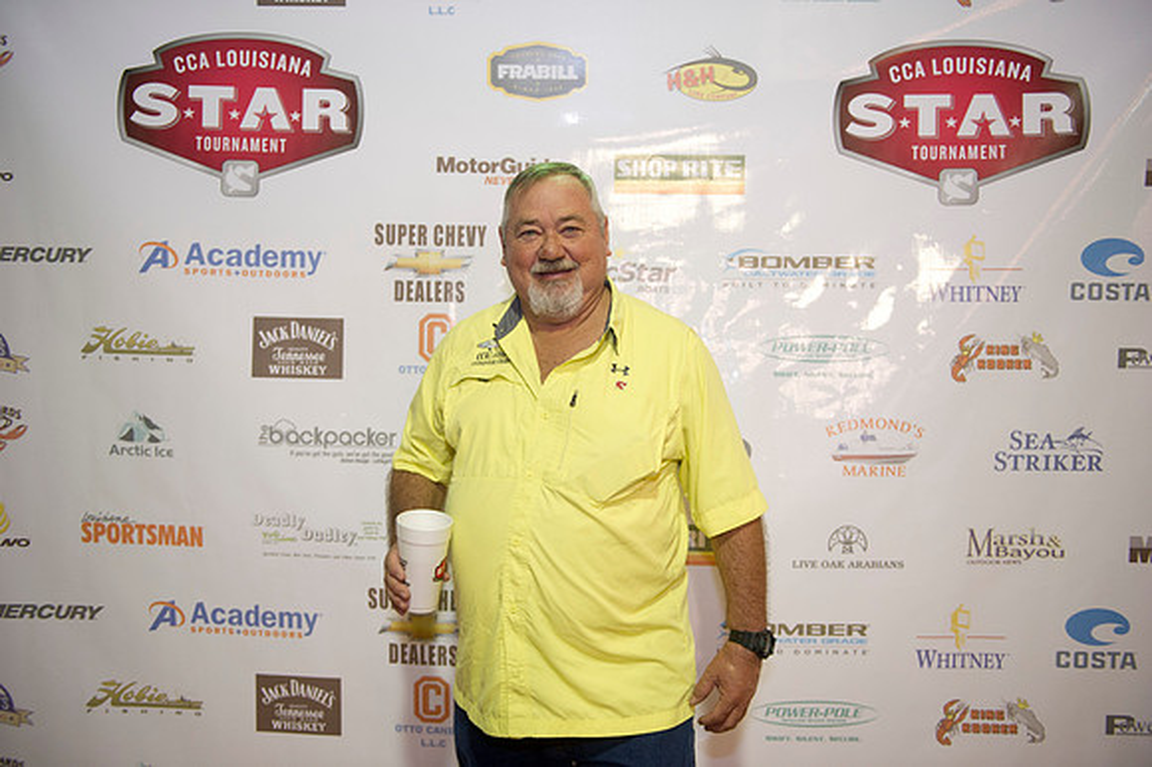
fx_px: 1087
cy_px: 384
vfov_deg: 38.8
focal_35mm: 34
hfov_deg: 55.8
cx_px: 576
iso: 1250
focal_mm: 34
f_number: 2.8
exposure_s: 1/60
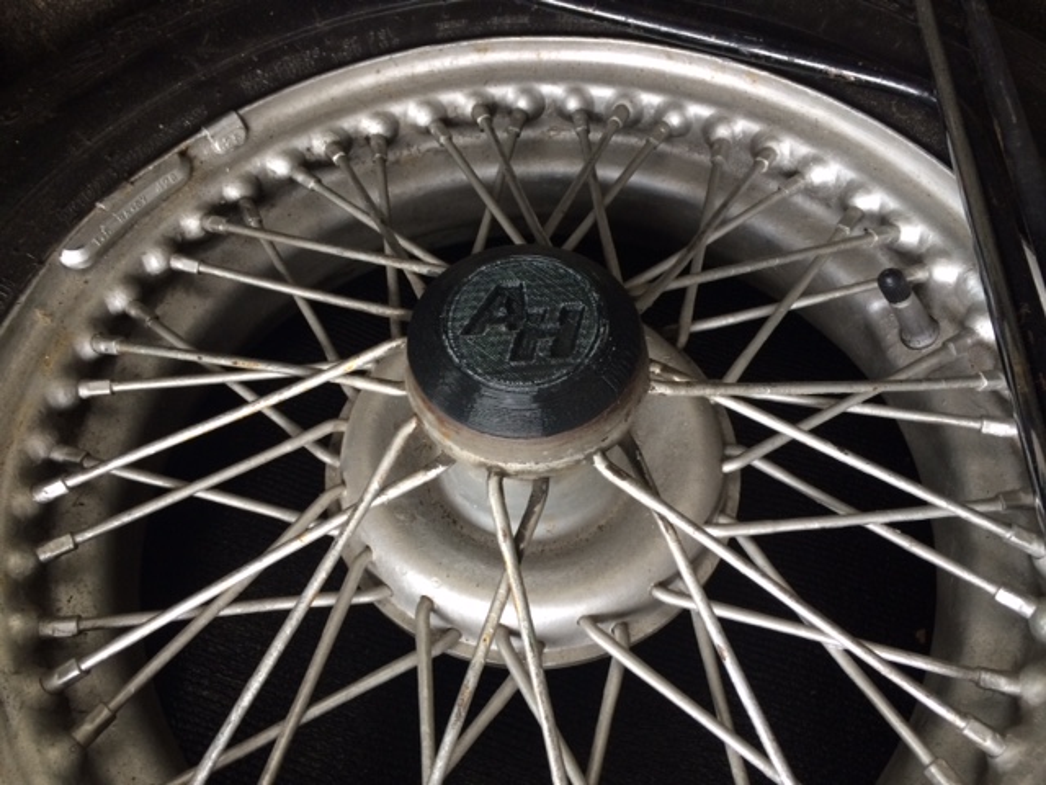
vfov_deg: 48.2
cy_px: 392
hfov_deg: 61.7
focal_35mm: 29
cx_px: 523
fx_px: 876
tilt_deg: -60.3
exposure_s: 1/30
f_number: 2.2
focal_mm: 4.15
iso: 100
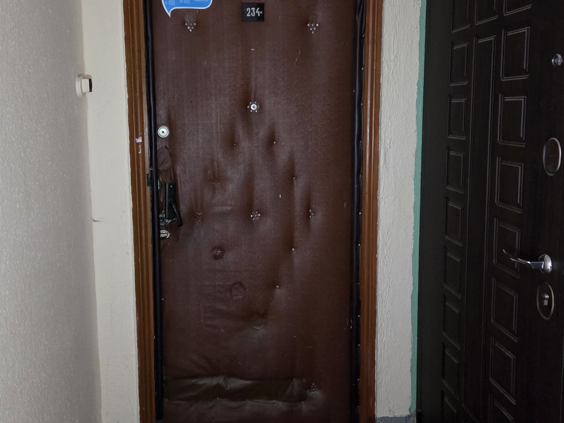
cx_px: 251
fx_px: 570
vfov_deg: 40.5
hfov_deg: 52.5
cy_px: 169
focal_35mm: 35
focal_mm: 5.4
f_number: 1.8
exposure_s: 1/50
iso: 1600
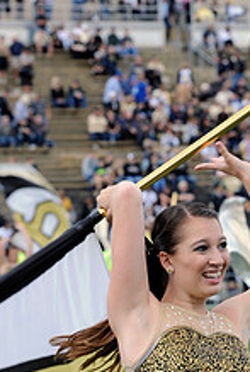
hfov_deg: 6.1
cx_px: 176
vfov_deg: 9.0
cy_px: 369
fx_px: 2343
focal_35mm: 226
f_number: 7.1
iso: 640
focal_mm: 110
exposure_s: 1/640
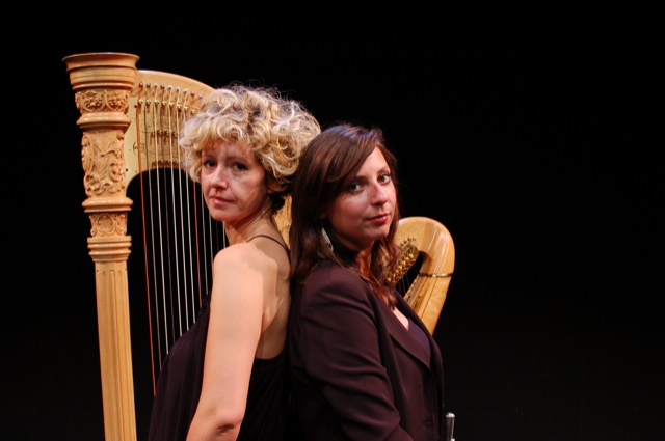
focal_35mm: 52
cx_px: 332
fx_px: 969
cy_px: 220
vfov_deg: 25.7
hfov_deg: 37.9
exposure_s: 1/50
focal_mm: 35
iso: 400
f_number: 4
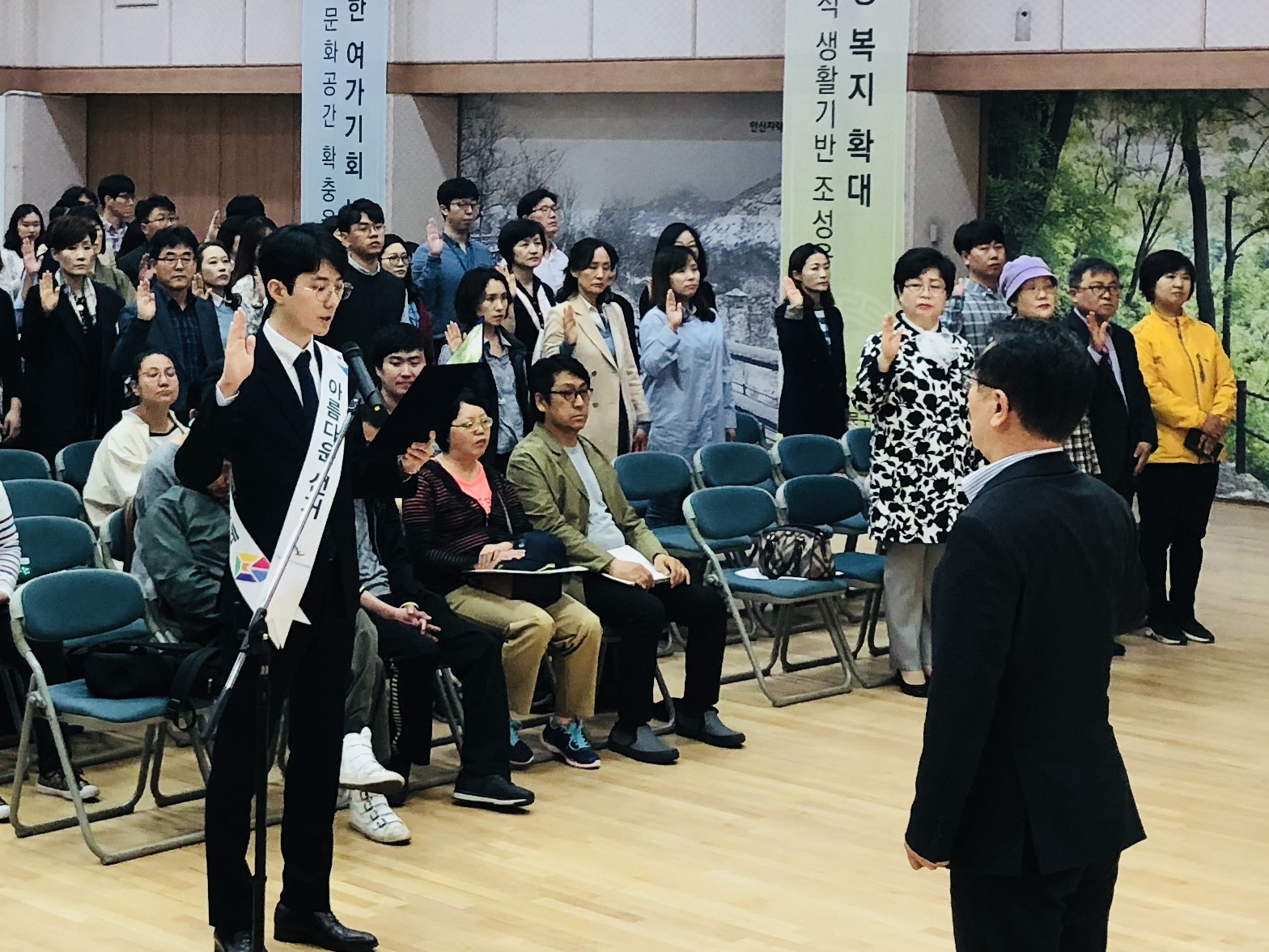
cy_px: 269
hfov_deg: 26.8
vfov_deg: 20.3
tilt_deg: -3.9
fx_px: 2639
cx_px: 370
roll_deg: -0.7
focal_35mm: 72
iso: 40
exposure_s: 1/30
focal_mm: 3.99
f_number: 1.8
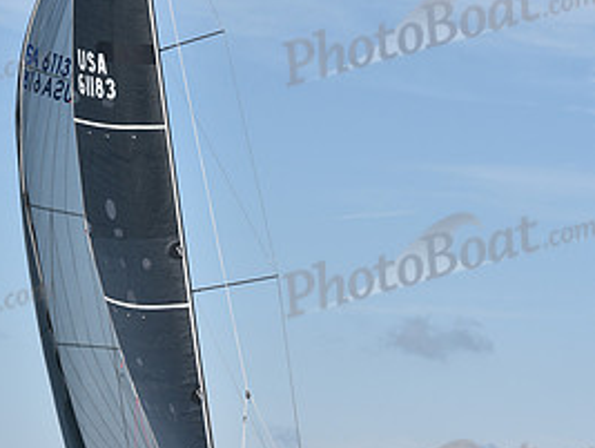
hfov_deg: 13.5
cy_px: 176
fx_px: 2513
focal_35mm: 146
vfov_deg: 10.2
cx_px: 168
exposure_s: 1/1250
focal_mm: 70
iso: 200
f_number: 7.1
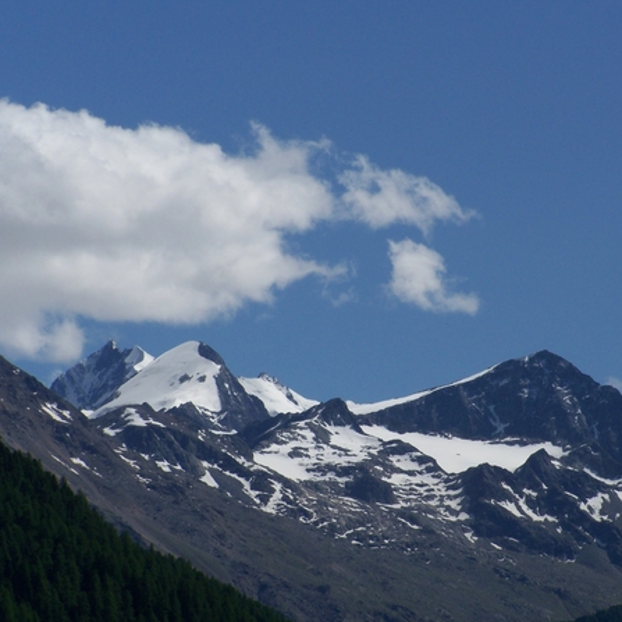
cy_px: 312
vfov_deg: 7.8
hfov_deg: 7.8
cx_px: 392
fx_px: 4554
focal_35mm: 224
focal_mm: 31.3
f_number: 6.3
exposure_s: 1/640
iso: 64
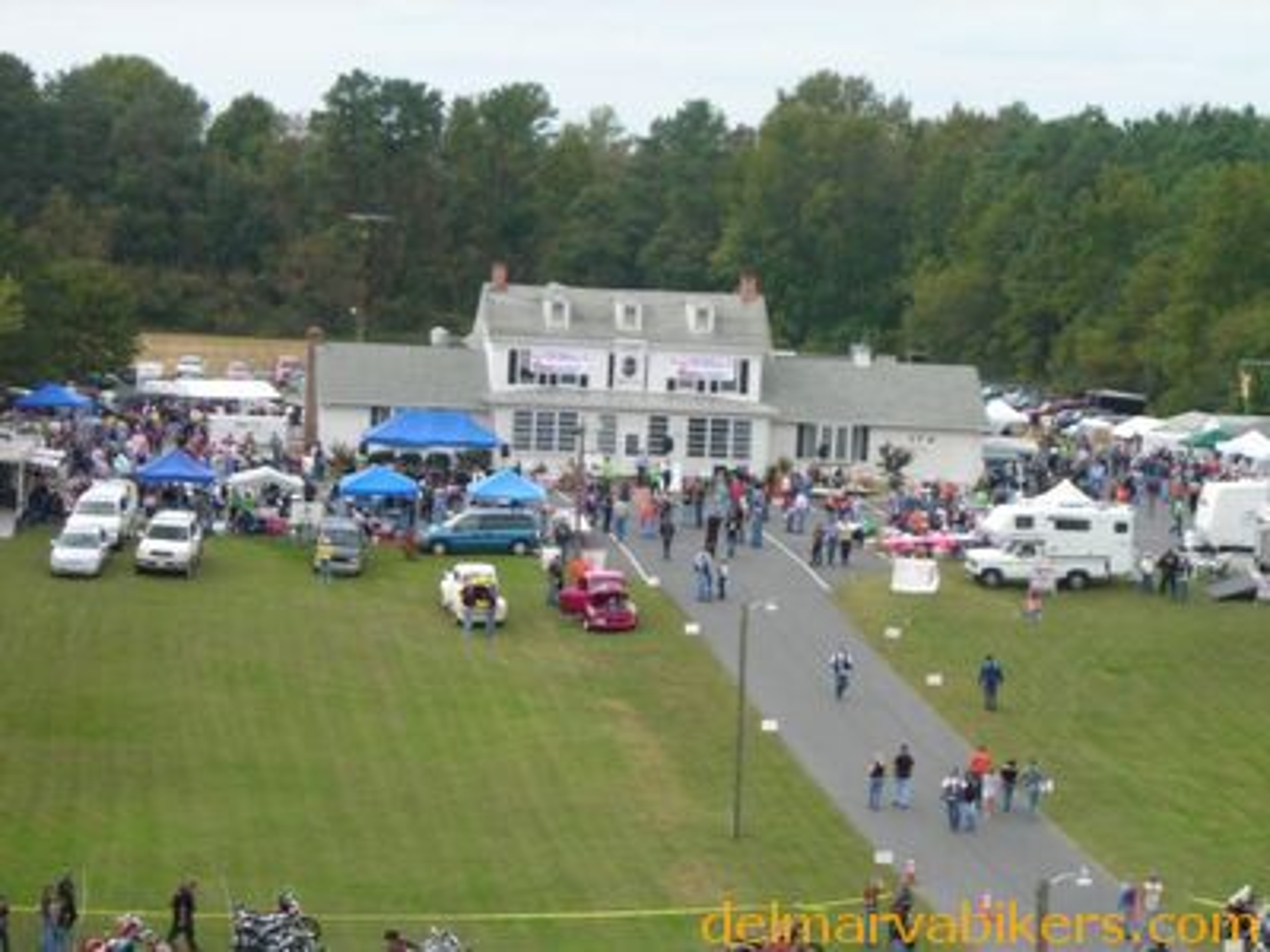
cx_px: 635
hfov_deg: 17.0
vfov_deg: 12.8
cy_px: 476
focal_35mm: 116
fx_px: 4256
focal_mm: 19.2
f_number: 5.3
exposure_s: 1/98.4
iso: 50
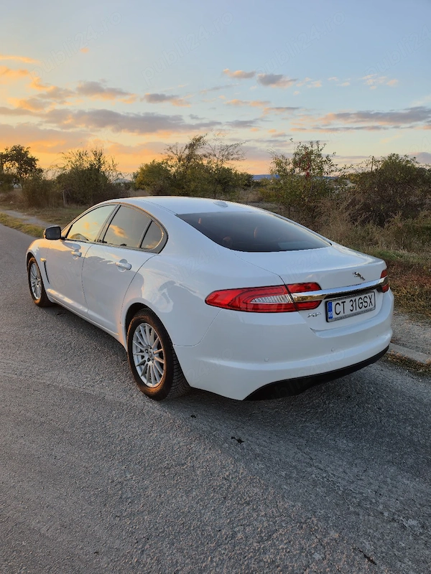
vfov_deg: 73.9
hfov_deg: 58.9
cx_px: 216
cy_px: 287
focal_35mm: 23
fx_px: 382
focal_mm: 6.5
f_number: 1.4
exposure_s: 1/161
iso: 10
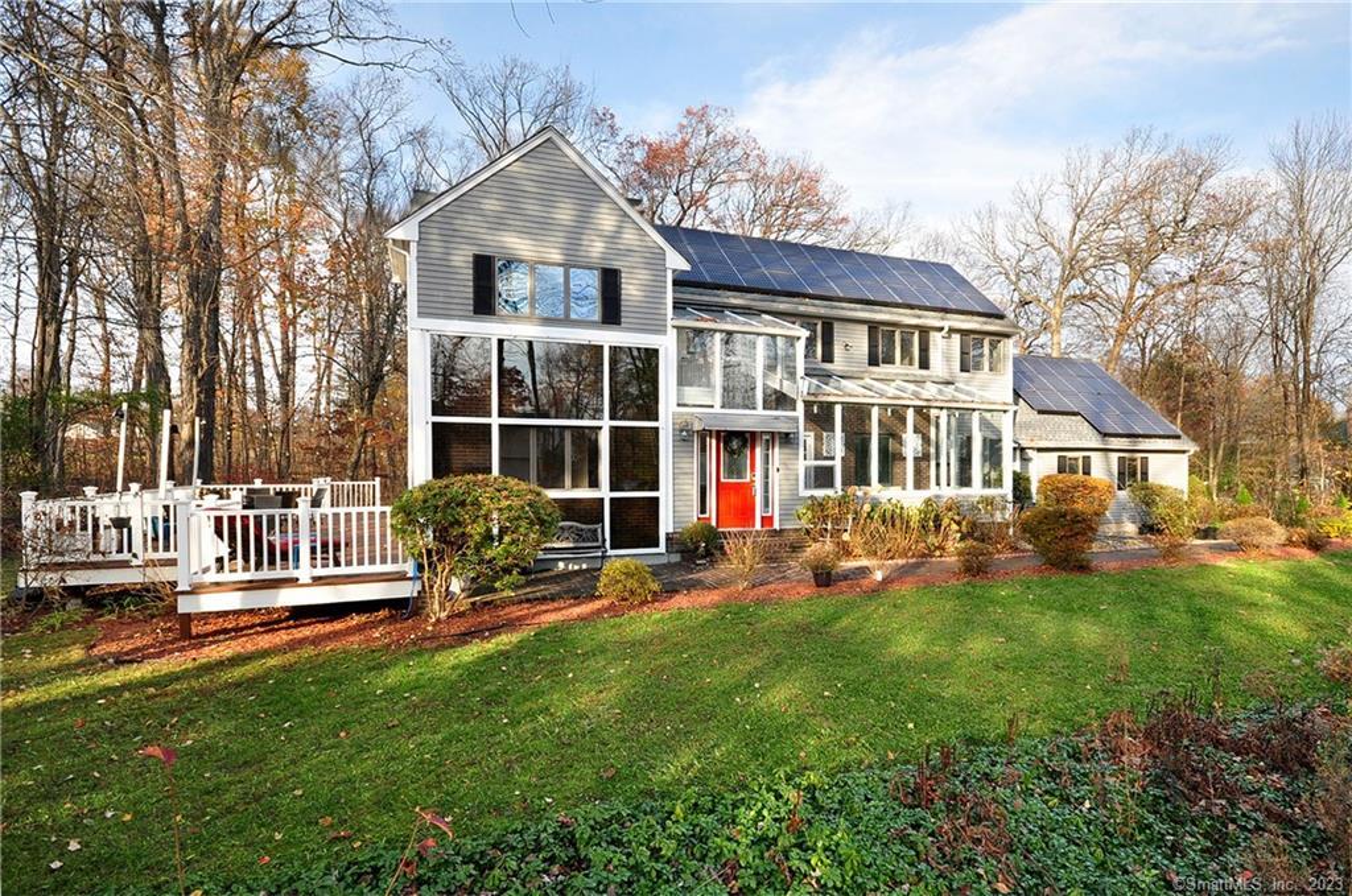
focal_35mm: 18
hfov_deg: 90.1
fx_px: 675
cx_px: 676
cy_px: 448
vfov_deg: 67.2
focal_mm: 12
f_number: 8
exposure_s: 1/200
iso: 640
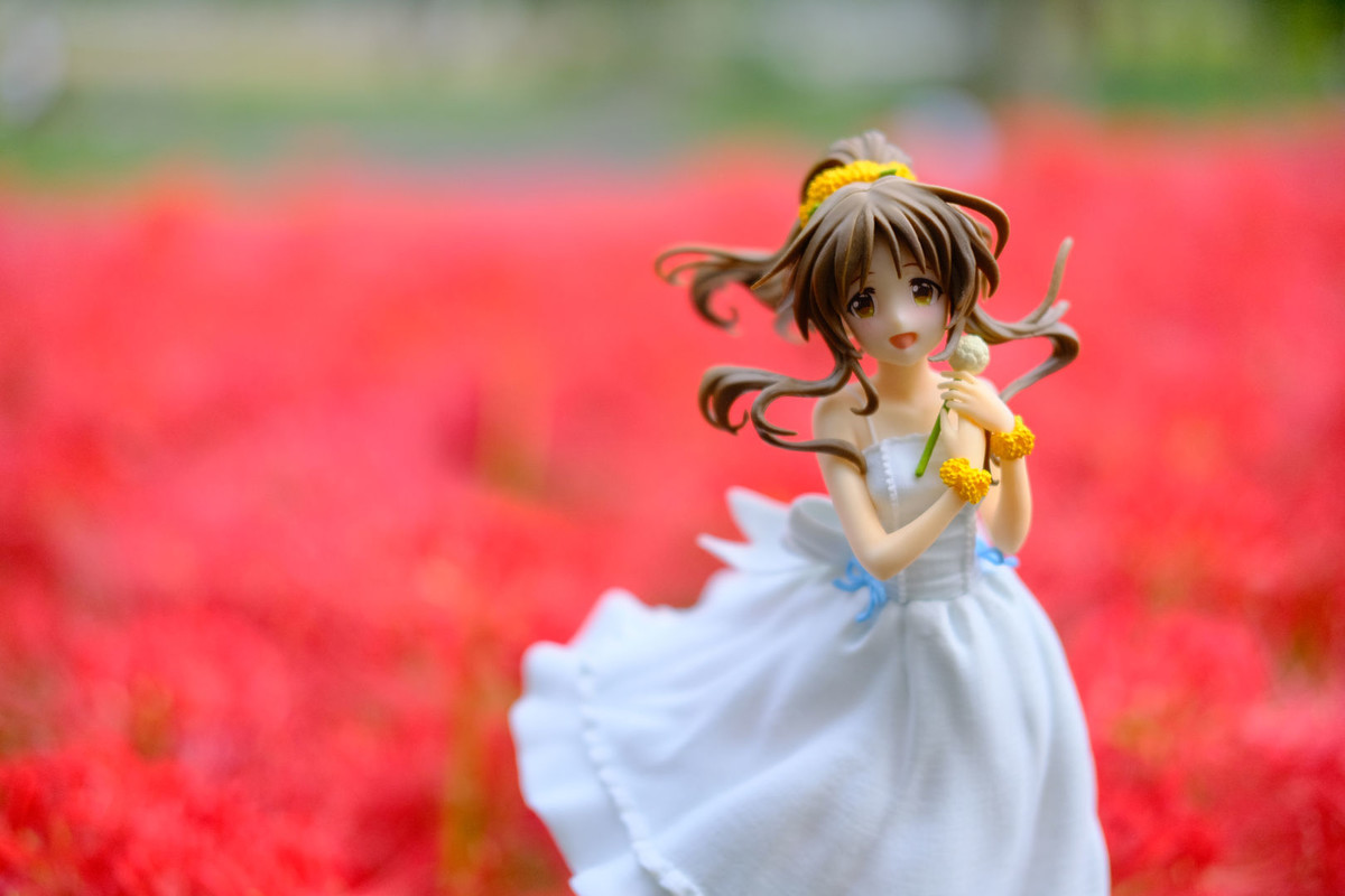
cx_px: 672
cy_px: 448
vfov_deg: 25.5
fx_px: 1980
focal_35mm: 53
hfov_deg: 37.5
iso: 640
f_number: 2
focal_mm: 35
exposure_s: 1/3800
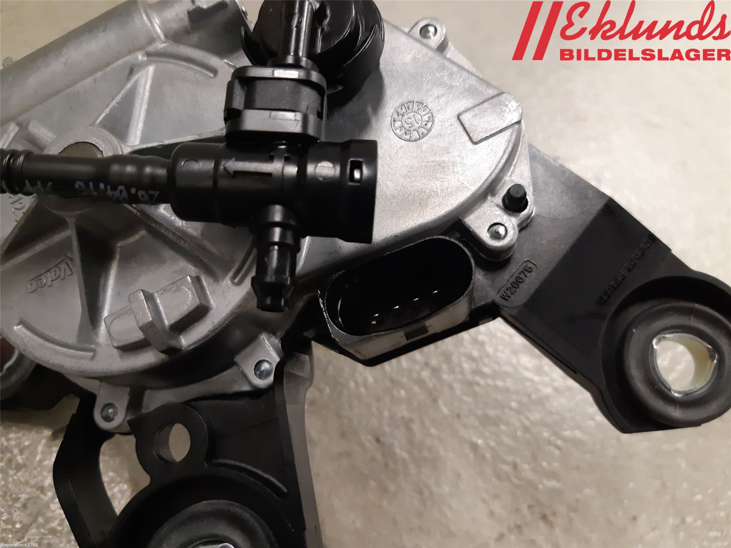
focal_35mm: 26
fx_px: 549
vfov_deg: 53.1
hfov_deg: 67.3
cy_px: 274
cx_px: 366
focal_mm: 3.93
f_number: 1.7
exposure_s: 1/50
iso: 250
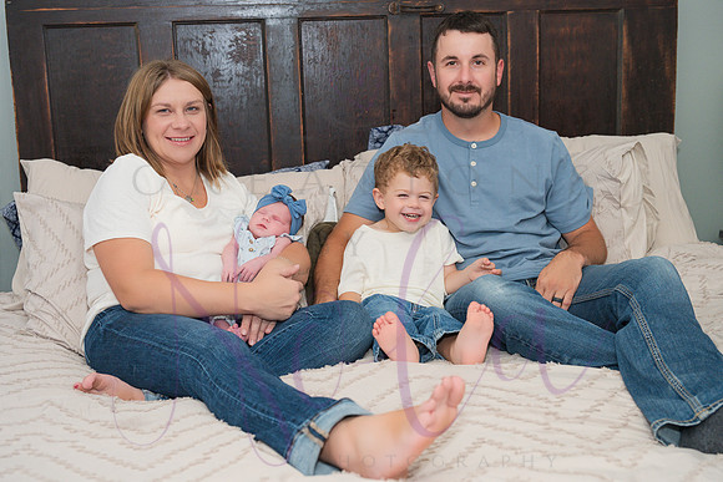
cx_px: 362
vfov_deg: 33.4
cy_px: 241
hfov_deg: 48.4
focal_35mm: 40
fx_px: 803
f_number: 4
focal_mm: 40
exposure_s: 1/320
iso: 800
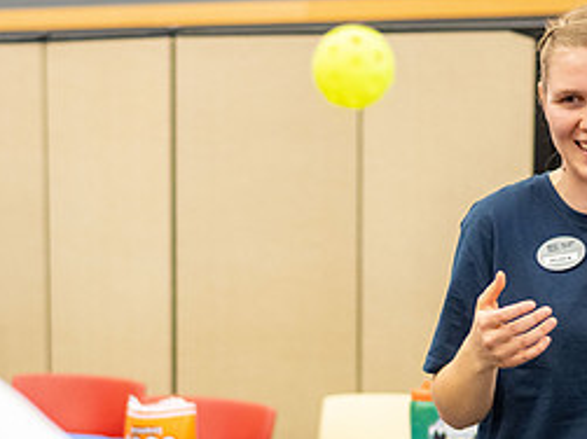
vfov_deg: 13.2
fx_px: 1881
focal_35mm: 111
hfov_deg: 17.7
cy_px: 372
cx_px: 257
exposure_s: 1/500
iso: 4000
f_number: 1.8
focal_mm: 50
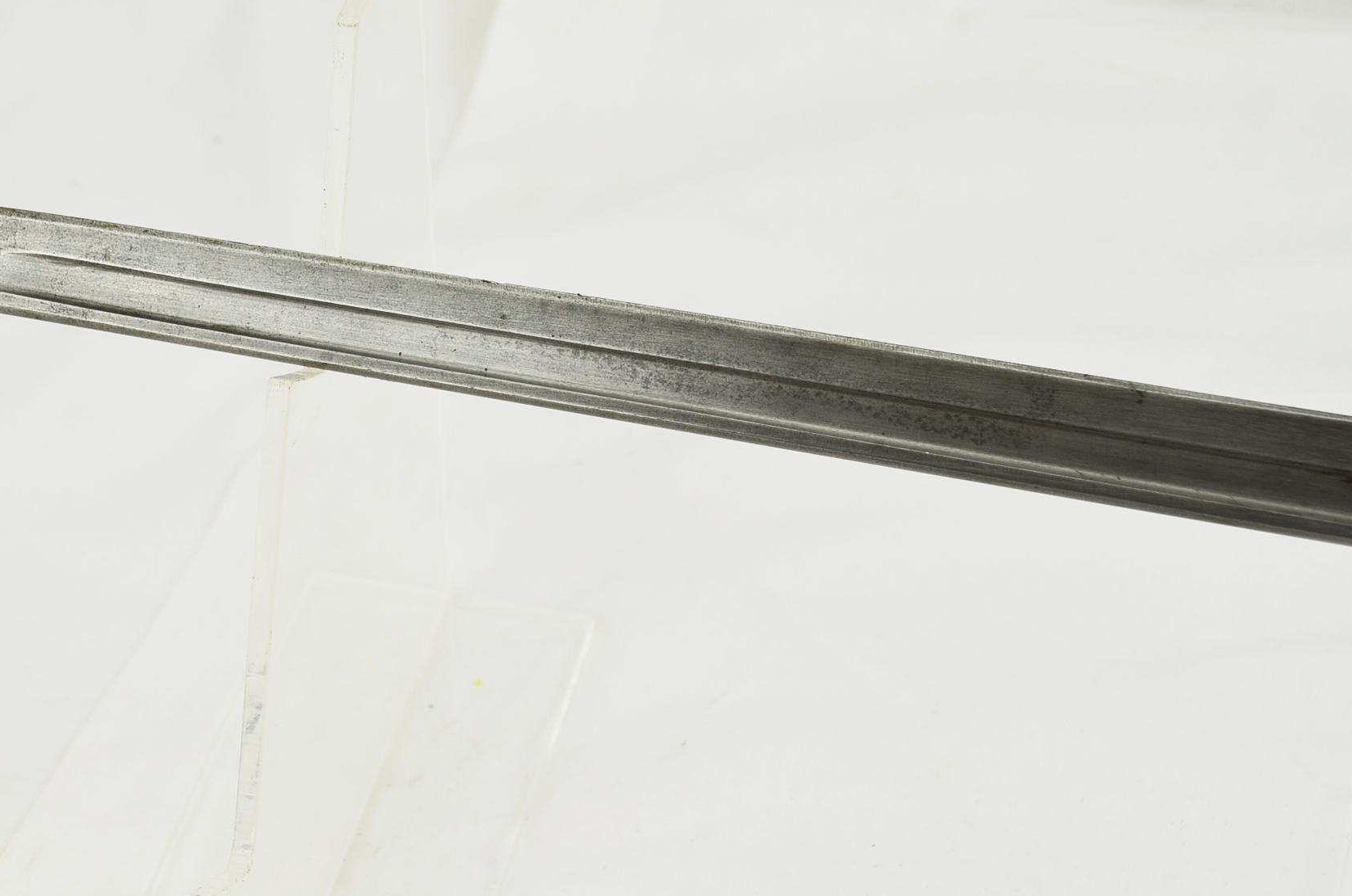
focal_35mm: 106
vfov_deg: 12.9
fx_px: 3973
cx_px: 418
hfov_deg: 19.2
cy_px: 345
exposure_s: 1/160
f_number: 6.3
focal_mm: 48
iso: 200
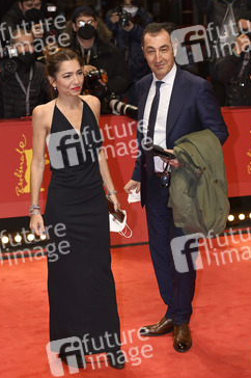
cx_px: 130
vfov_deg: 26.3
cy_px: 196
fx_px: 807
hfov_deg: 17.7
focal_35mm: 77
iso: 800
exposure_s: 1/400
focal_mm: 70
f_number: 3.5
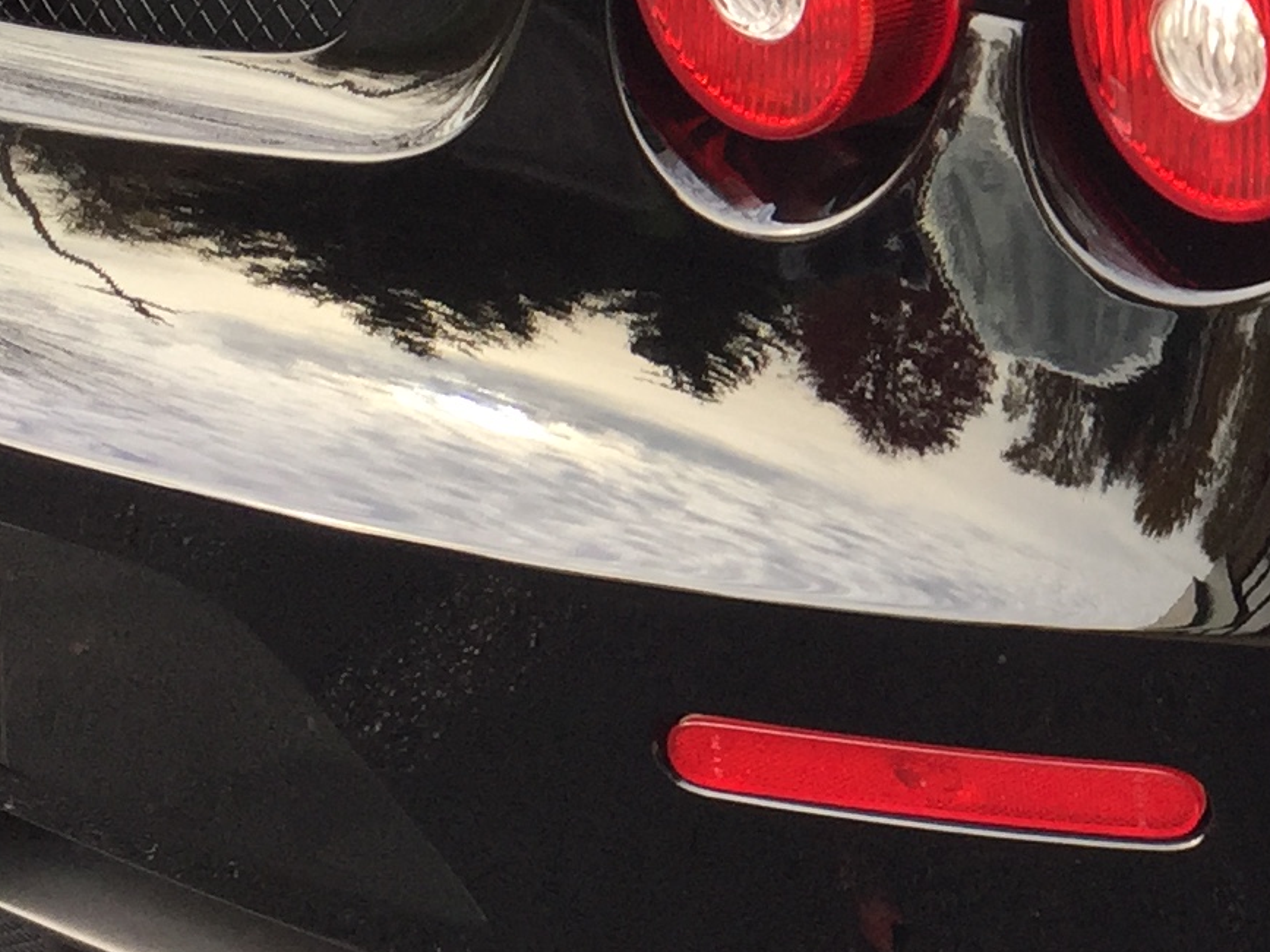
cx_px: 1614
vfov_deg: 13.5
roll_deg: -0.8
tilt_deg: -19.7
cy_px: 152
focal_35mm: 109
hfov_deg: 17.1
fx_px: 3999
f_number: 2.2
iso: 32
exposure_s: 1/319
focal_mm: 4.15
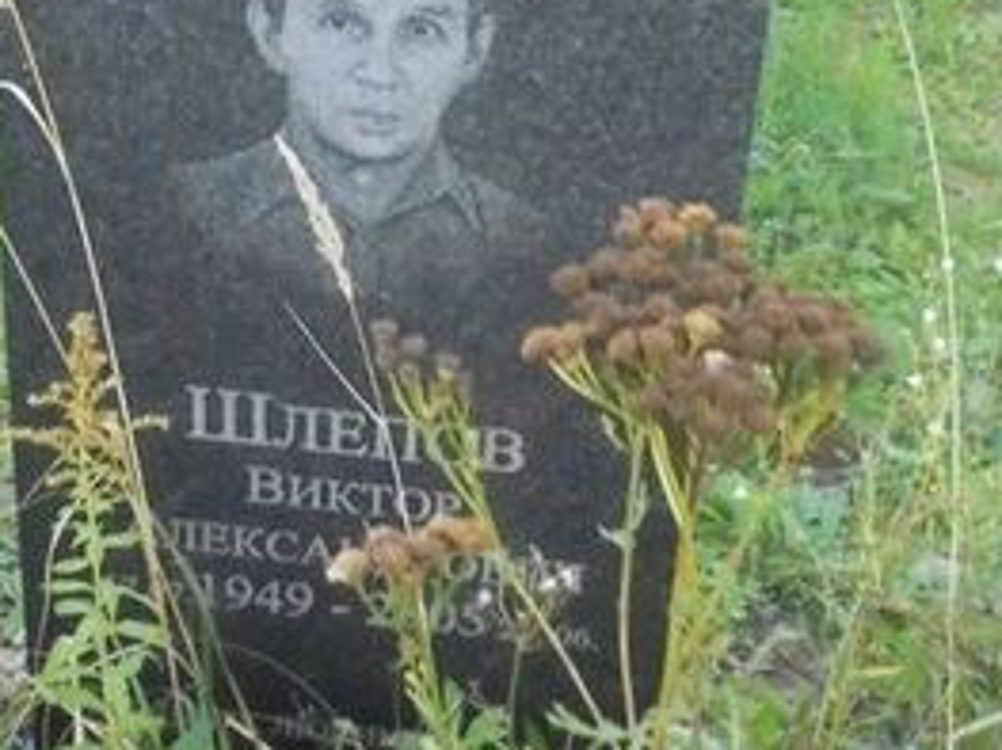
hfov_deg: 24.7
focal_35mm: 79
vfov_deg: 18.6
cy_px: 354
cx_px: 423
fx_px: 2286
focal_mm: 4.6
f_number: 3.5
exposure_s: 1/125
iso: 400
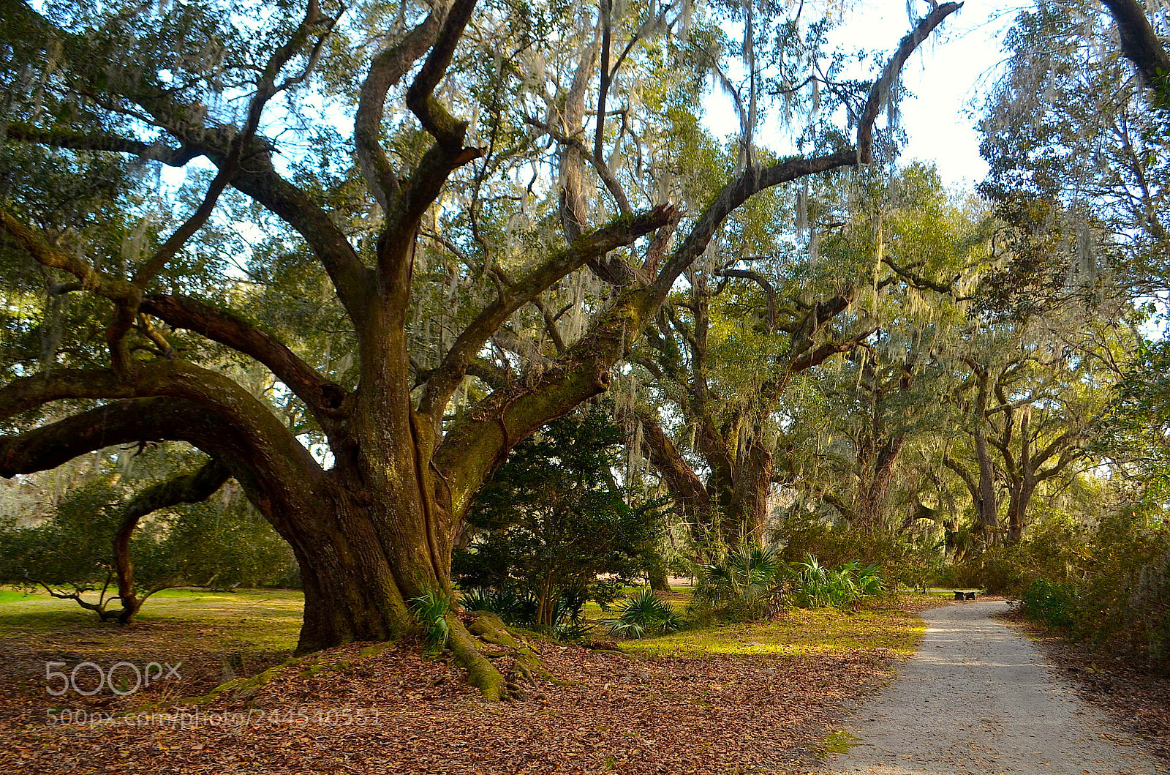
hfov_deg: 62.0
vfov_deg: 43.4
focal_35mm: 30
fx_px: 973
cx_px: 585
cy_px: 388
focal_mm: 20
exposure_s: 1/125
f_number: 5.6
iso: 250
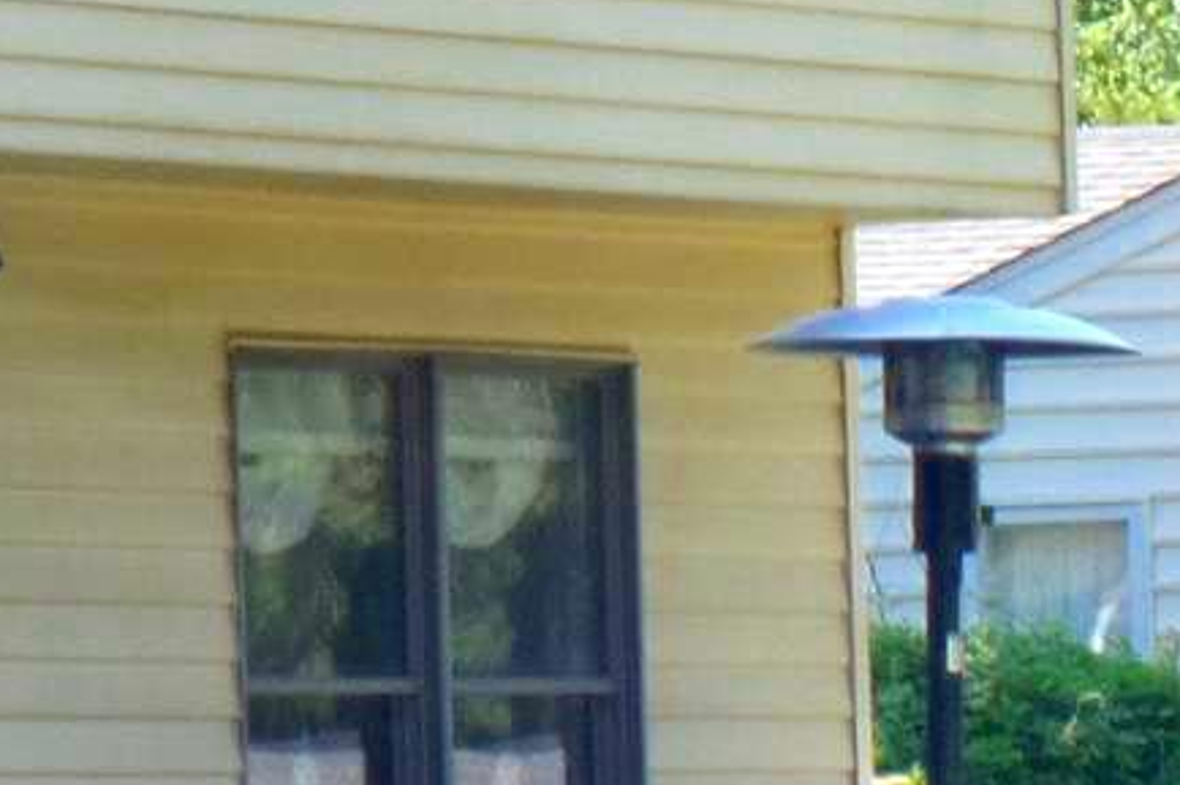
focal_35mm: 383
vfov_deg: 3.6
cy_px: -190
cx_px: -663
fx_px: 12548
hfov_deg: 5.3
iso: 80
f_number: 8.4
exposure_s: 1/30
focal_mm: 13.9
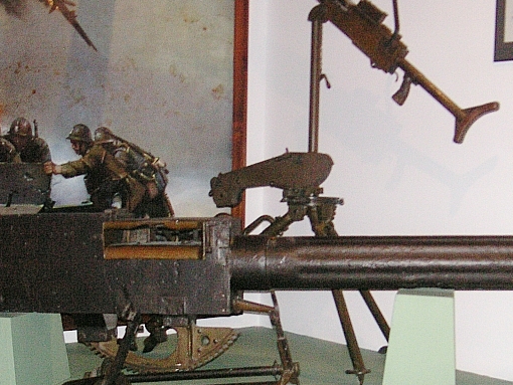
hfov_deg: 33.2
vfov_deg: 25.1
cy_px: 269
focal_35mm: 58
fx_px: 860
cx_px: 249
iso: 160
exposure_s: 1/45
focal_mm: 6.1
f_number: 2.8
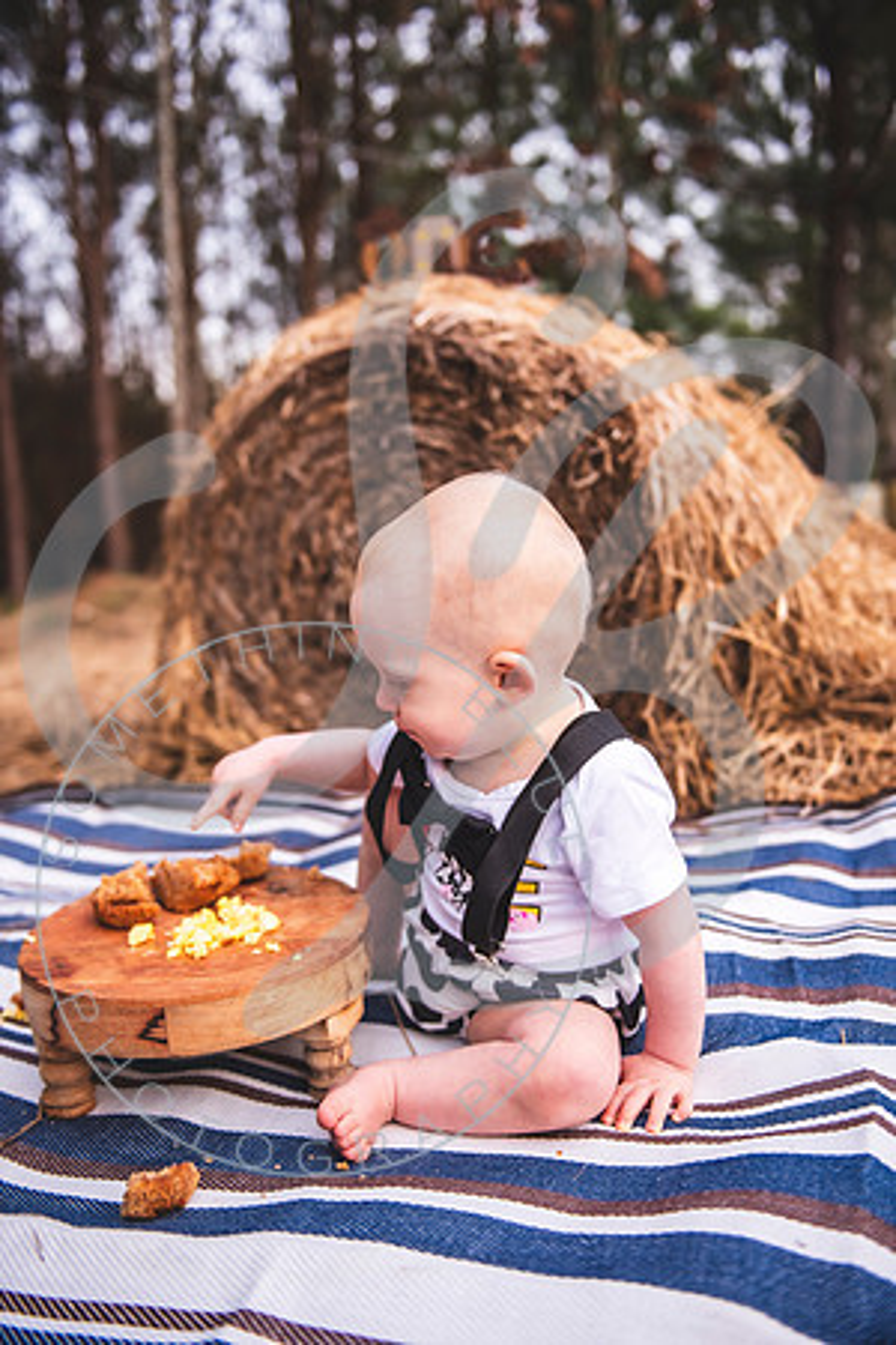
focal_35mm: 34
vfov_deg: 55.8
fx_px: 1269
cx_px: 448
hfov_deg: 38.9
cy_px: 672
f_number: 2.8
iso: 200
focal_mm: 34
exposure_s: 1/320
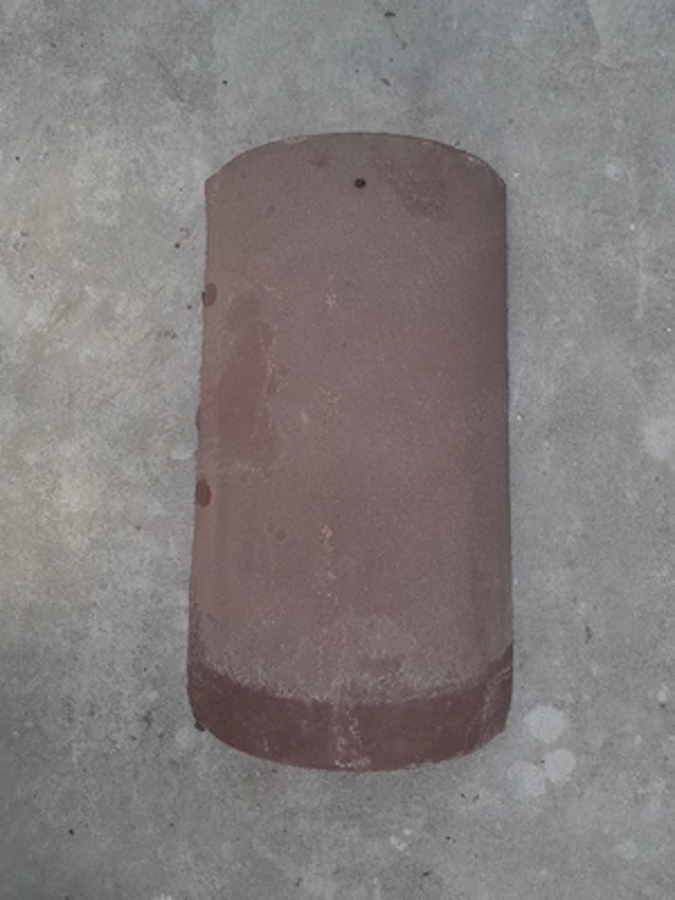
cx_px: 338
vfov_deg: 65.3
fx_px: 702
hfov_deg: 51.4
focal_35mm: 27
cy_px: 450
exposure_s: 1/50
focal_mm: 4
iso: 40
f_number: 1.8
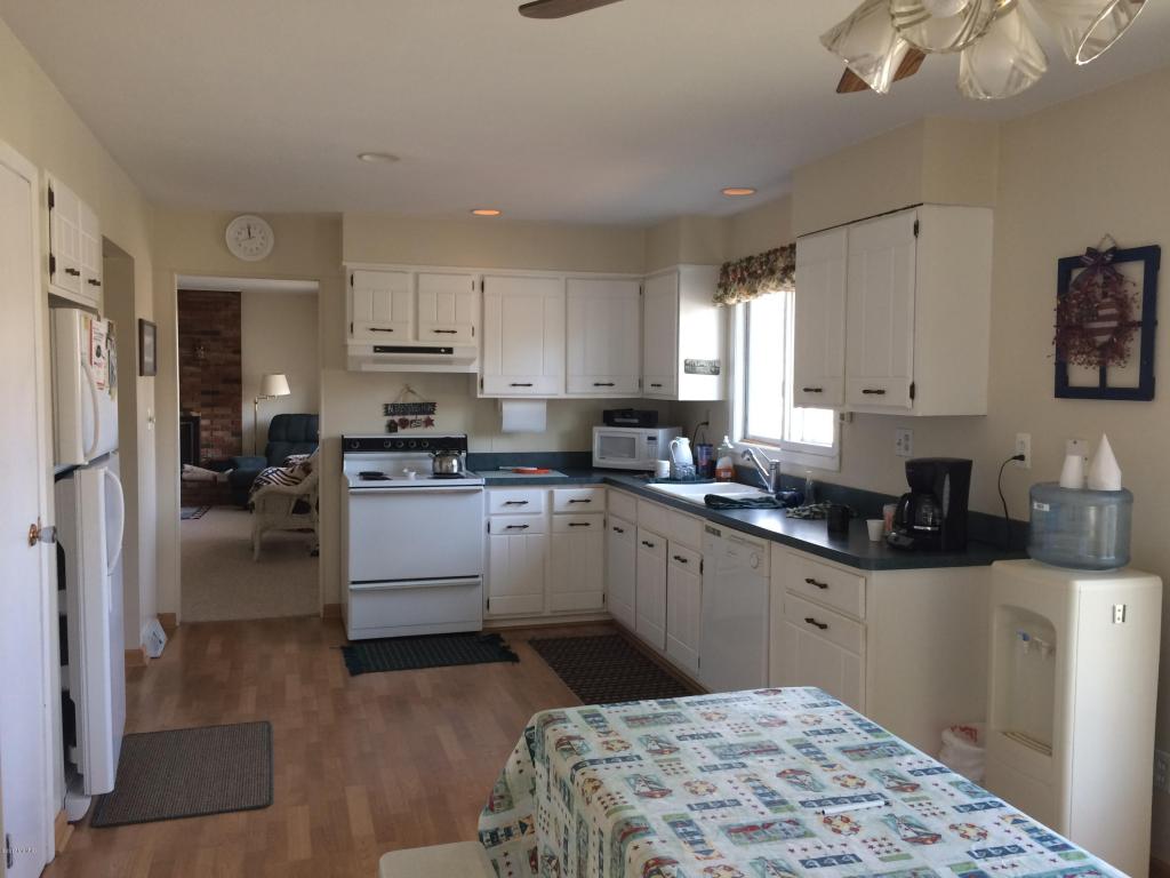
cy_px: 439
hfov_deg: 61.7
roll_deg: +0.3
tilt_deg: -3.6
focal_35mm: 29
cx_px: 585
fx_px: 980
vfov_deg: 48.2
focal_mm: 4.15
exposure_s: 1/30
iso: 80
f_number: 2.2
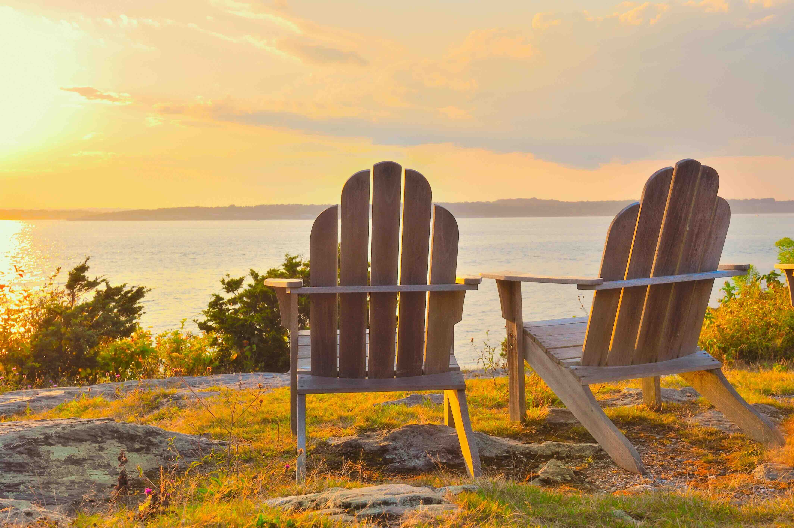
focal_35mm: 44
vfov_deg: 30.5
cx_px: 397
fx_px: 970
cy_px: 264
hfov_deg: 44.5
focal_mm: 44
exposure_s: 1/160
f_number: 10
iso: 200
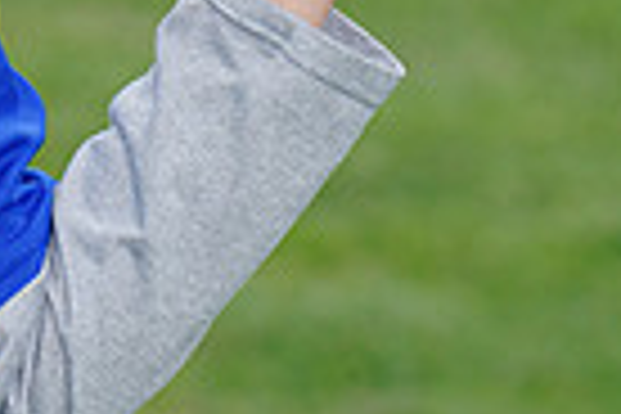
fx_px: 13695
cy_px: -326
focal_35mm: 794
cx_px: -490
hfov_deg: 2.6
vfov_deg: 1.7
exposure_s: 1/200
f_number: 8
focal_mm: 189
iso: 200
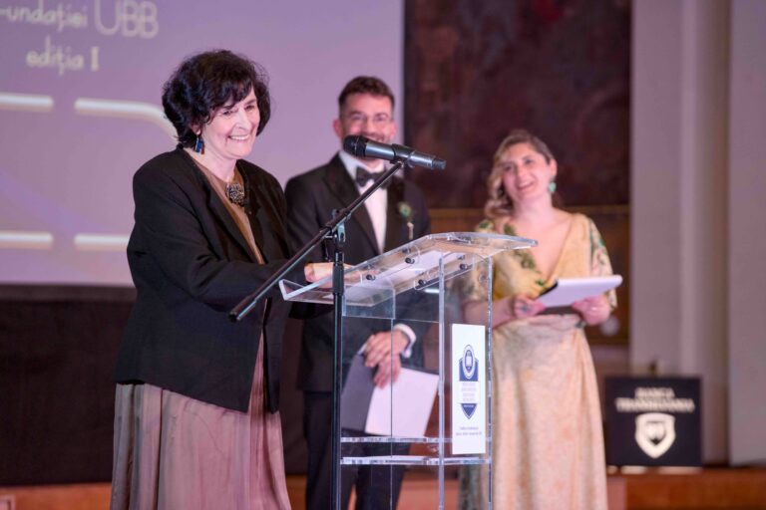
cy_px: 255
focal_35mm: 157
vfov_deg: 8.7
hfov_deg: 13.1
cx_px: 383
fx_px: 3340
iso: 2000
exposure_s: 1/200
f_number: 4
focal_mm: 157
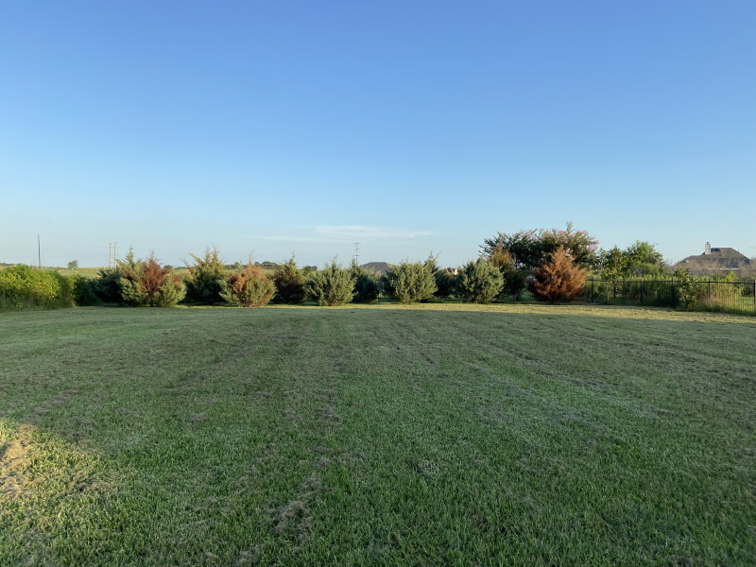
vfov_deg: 53.1
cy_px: 284
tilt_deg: +1.4
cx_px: 378
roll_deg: -1.5
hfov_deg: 67.3
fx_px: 568
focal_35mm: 26
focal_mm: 4.25
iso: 32
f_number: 1.8
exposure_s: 1/1147
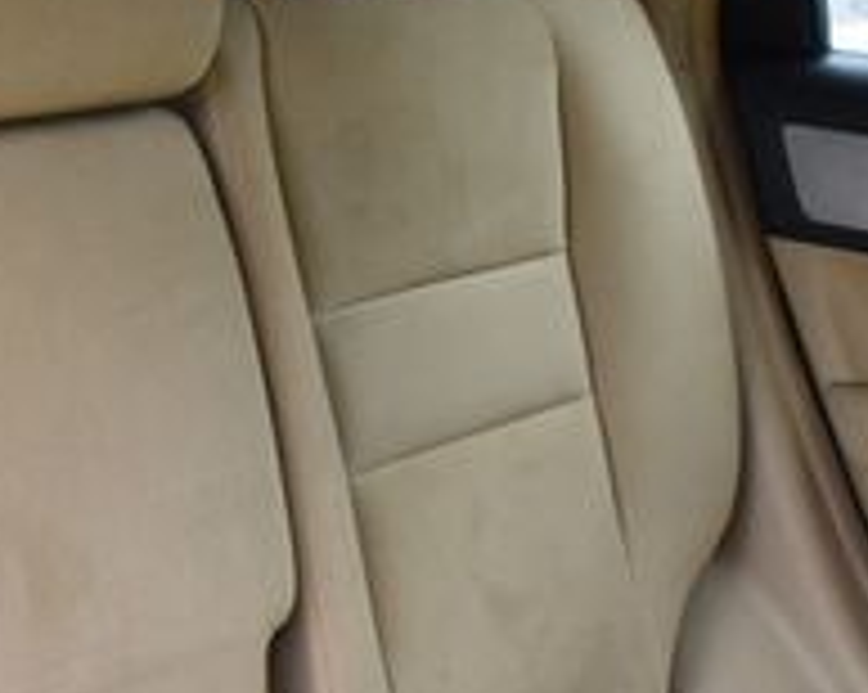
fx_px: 2156
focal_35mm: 84
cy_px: 387
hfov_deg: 21.5
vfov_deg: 18.2
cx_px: -103
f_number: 5.6
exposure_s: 1/125
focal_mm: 18
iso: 720
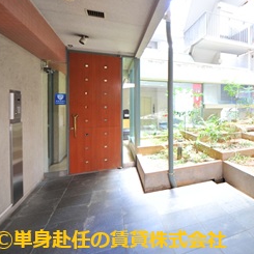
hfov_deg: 58.1
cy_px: 104
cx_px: 226
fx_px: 191
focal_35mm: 23
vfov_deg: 66.7
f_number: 2.8
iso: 200
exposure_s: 1/5
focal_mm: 14
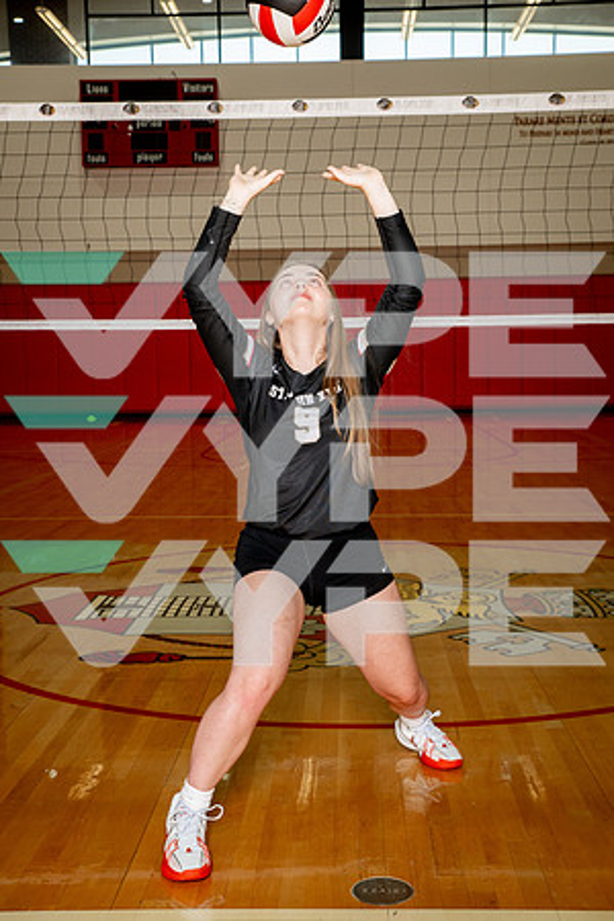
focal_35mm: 48
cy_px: 460
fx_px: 1228
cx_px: 307
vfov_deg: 41.1
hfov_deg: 28.1
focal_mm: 48
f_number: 7.1
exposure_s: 1/250
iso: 800
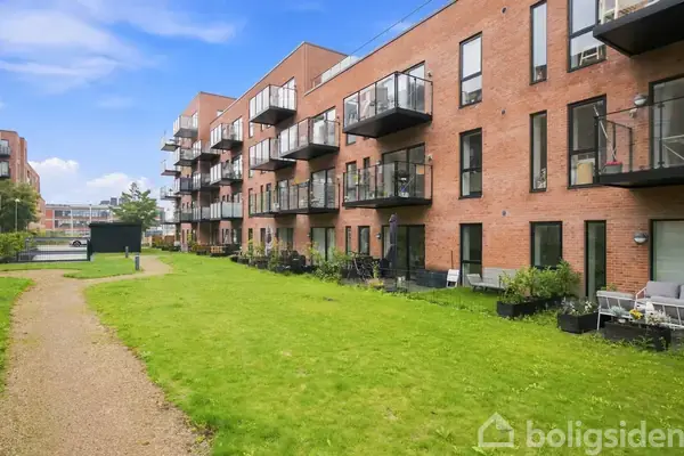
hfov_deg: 86.9
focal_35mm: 19
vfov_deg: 64.6
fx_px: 361
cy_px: 228
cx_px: 342
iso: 200
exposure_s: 1/20
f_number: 8
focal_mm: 12.6
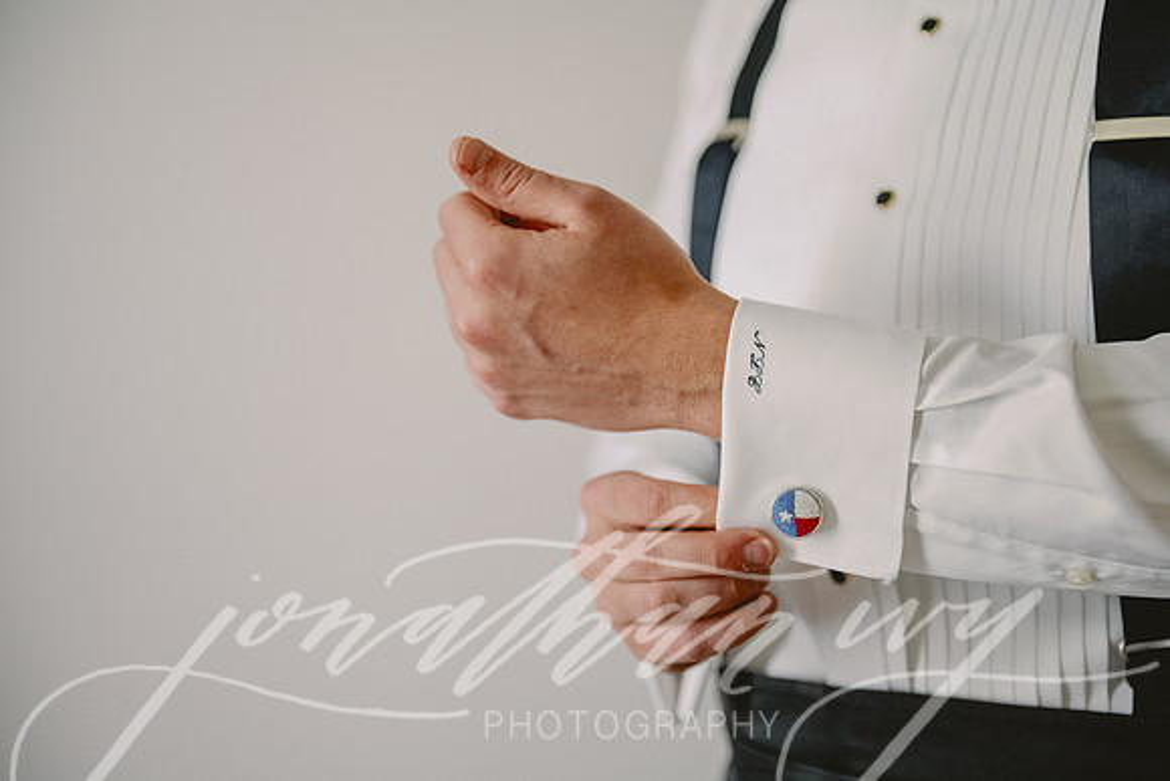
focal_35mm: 55
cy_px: 390
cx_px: 585
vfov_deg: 24.6
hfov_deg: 36.2
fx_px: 1788
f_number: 2.8
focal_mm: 55
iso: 1600
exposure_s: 1/160
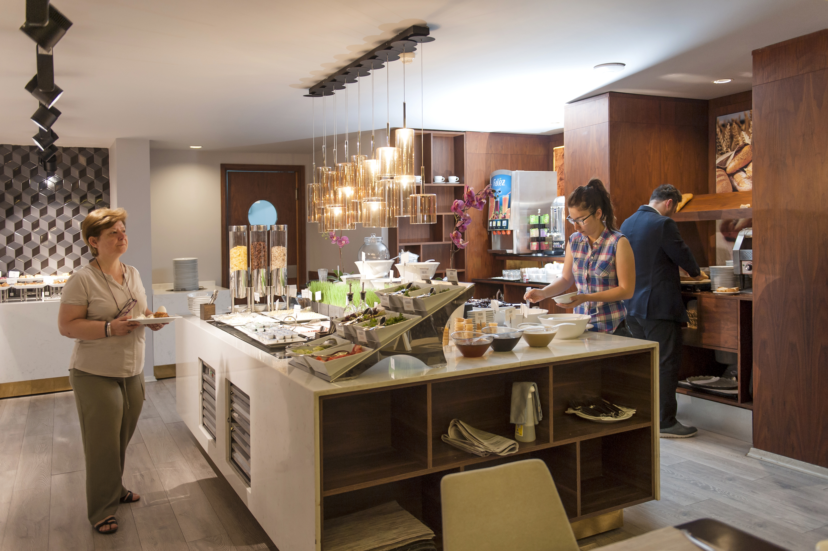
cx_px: 414
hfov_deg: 63.7
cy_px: 276
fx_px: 667
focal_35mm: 29
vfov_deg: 44.9
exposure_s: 1/100
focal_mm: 29
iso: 500
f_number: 2.8
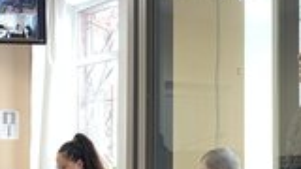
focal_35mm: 71
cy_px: 120
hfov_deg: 29.5
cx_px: 207
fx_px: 567
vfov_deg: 16.9
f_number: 1.6
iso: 64
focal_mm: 4.2
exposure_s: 1/50
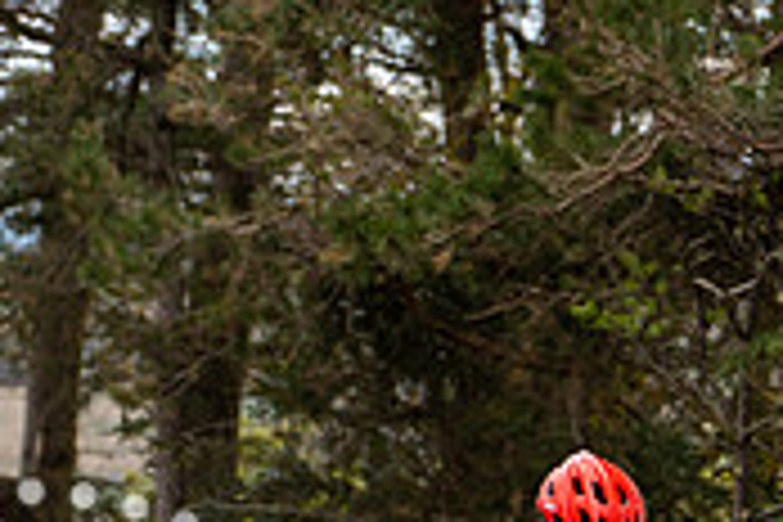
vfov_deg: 3.8
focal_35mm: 361
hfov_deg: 5.7
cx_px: 729
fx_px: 7851
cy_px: 673
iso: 200
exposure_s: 1/640
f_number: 4
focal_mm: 108
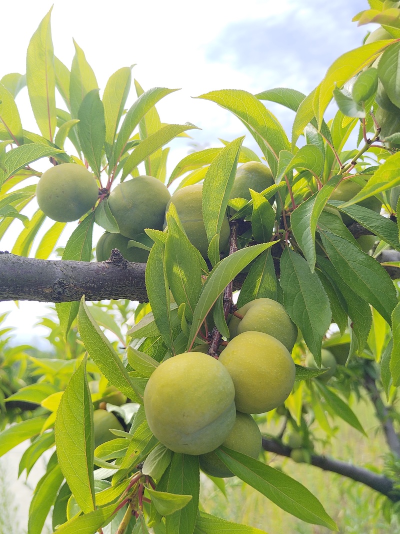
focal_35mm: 33
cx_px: 200
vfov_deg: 55.4
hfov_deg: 42.9
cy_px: 267
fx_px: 509
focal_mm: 4.75
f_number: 1.8
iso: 100
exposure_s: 1/1057
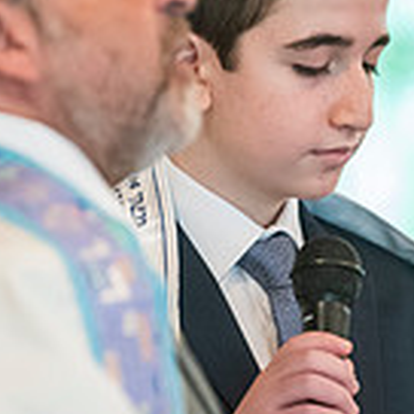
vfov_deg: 3.5
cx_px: 262
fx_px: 6833
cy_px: 268
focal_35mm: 505
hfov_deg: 3.5
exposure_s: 1/60
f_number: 2.8
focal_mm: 180
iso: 3200
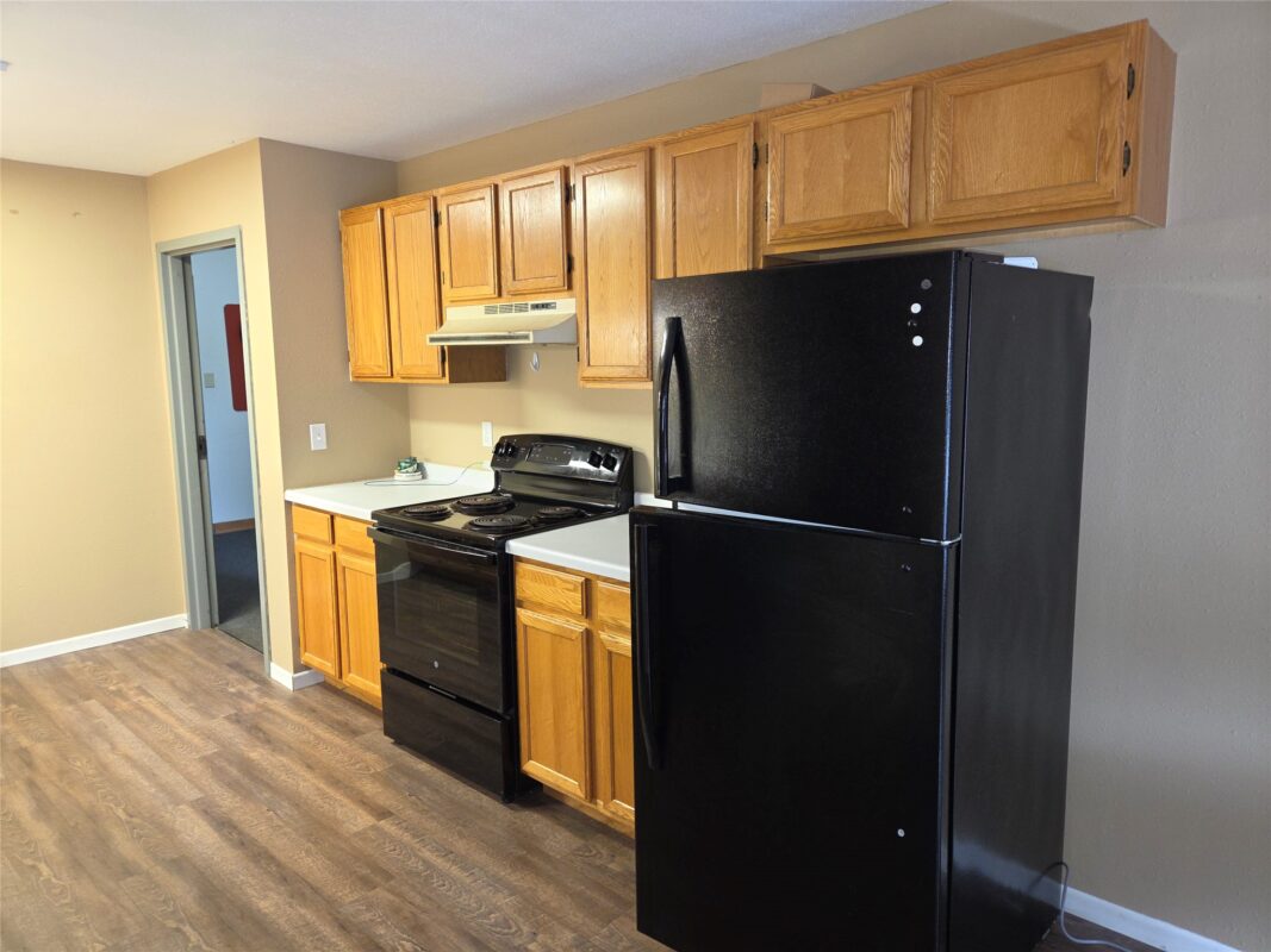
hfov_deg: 73.9
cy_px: 476
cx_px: 636
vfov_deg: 58.9
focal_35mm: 23
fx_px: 844
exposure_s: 1/24
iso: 125
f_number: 1.8
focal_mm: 5.4
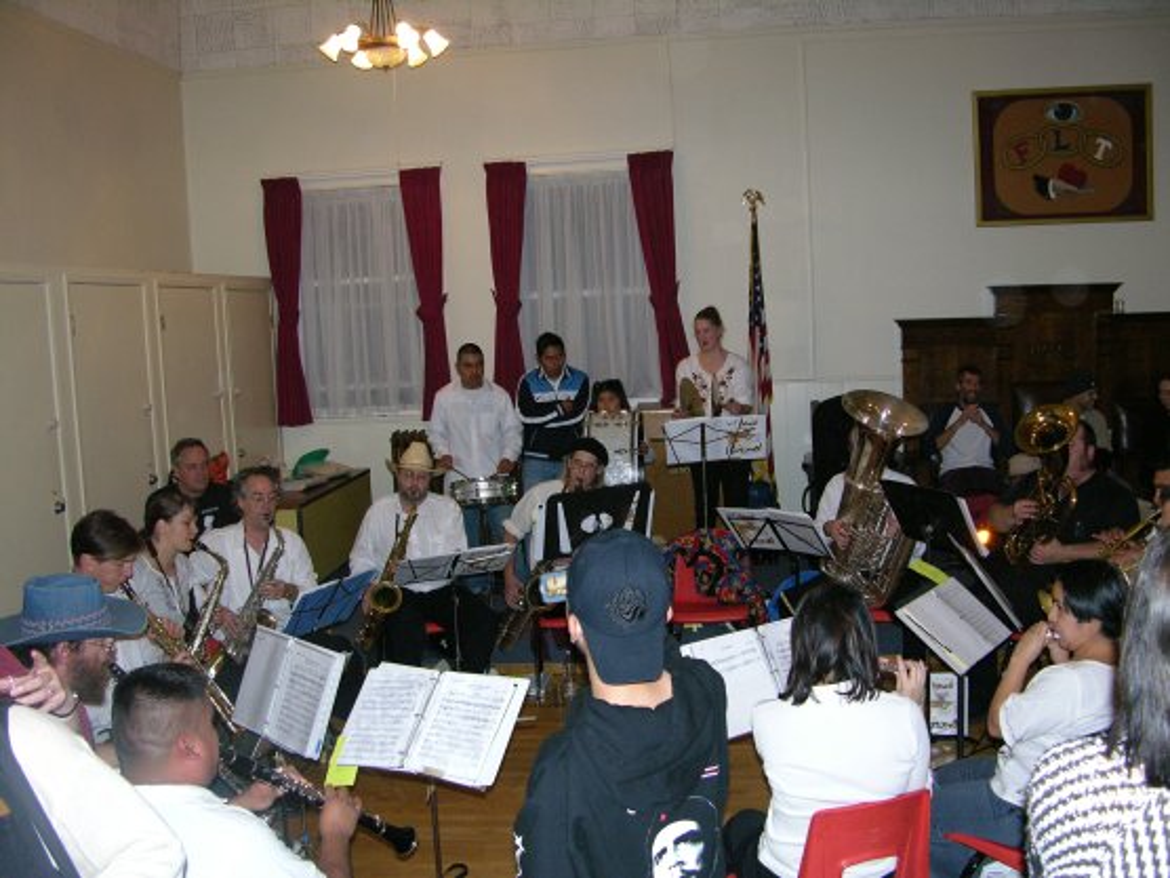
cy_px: 439
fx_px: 1183
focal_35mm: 35
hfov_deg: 52.6
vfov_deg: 40.7
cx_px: 585
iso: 200
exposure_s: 1/60.1
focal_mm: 8.9
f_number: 2.8
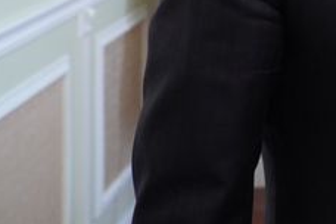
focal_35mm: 111
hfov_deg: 16.0
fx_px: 1034
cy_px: -157
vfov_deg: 11.6
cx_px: 582
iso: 2500
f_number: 4
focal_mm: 21
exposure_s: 1/160
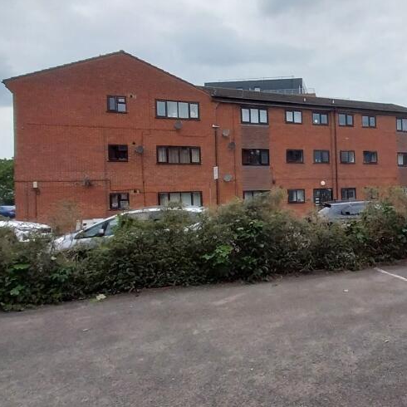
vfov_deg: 65.0
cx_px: 329
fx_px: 319
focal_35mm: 24
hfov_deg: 59.6
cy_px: 196
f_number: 2.2
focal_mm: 1.13
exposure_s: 1/945
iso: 64
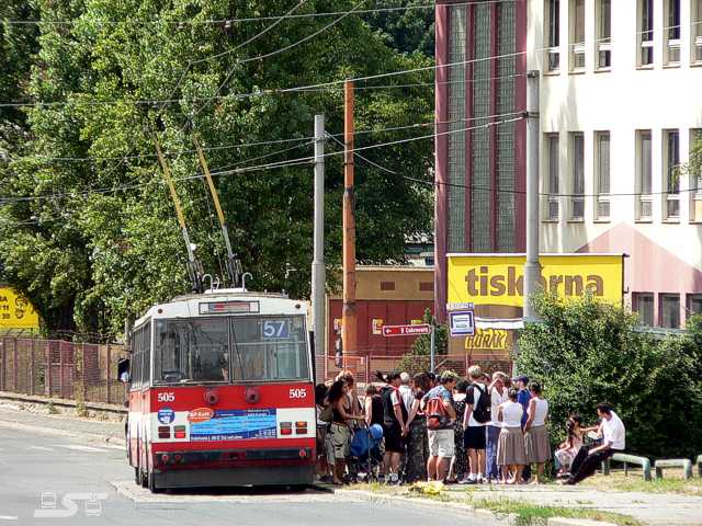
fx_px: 7017
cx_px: 351
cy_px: 263
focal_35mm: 346
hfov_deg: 5.7
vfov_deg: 4.3
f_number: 4
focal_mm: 45.5
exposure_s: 1/250
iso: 80
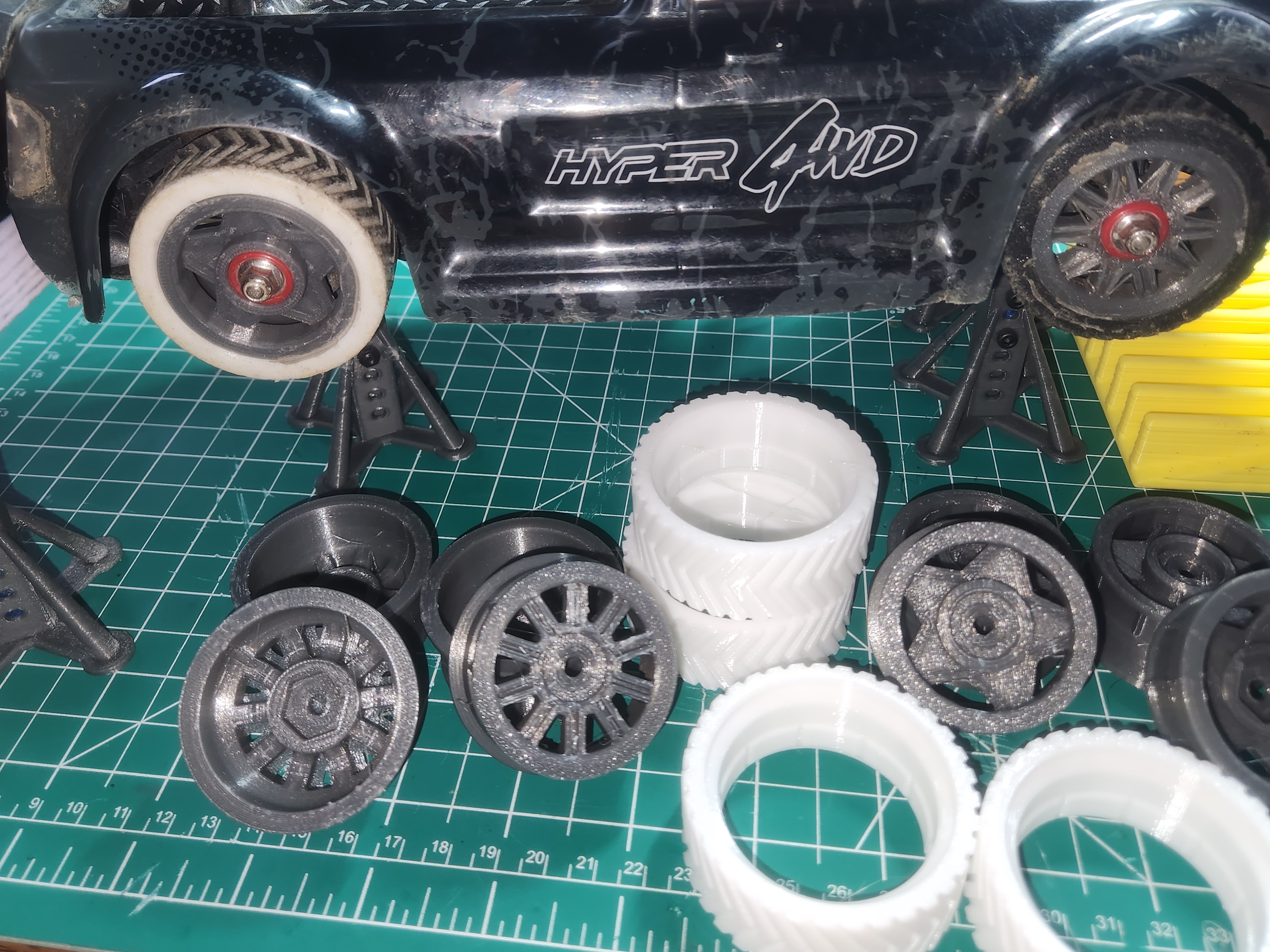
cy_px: 375
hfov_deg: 61.7
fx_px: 1064
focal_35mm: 29
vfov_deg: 47.9
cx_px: 624
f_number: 1.8
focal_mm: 5.4
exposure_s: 1/24
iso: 100
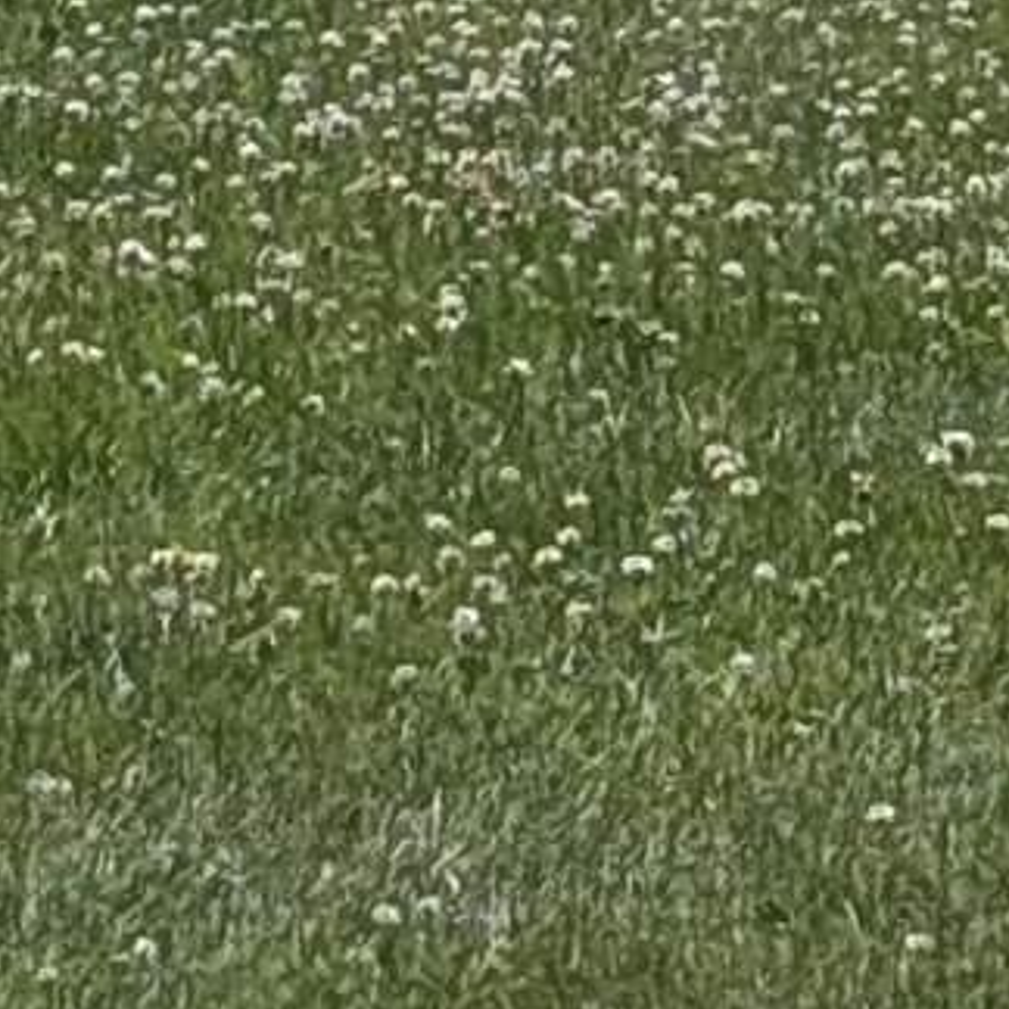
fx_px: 13488
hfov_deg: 4.3
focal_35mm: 409
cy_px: -2345
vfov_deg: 4.1
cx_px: 1025
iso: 23
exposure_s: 1/2160
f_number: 1.68
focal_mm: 6.9
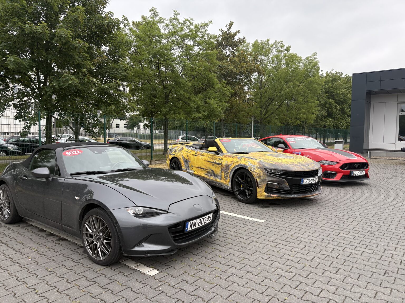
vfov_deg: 53.1
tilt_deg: -3.8
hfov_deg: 67.3
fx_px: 304
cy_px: 152
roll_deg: -0.8
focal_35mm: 26
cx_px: 202
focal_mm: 5.96
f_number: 1.6
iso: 50
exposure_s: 1/687
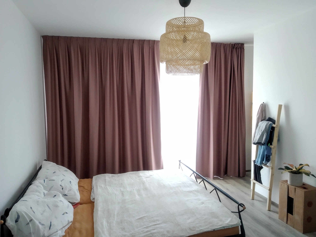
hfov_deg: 67.3
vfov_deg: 53.1
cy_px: 118
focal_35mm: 26
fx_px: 237
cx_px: 158
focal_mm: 3.82
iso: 500
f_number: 2.2
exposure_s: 1/25
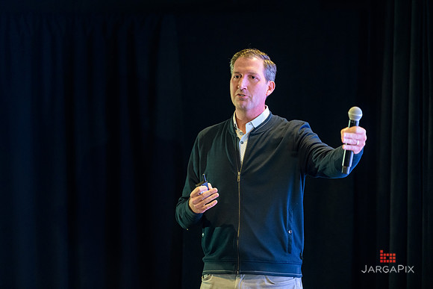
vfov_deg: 9.5
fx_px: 1744
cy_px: 144
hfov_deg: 14.2
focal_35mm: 145
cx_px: 216
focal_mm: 145
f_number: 3.2
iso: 3200
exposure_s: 1/200
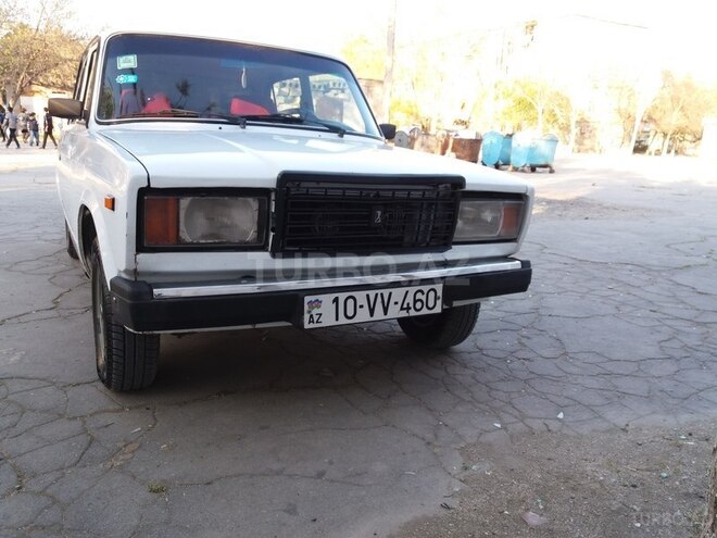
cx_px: 358
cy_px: 269
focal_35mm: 28
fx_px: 580
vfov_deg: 49.7
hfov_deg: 63.4
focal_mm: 3.7
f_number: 1.9
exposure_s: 1/114
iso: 64
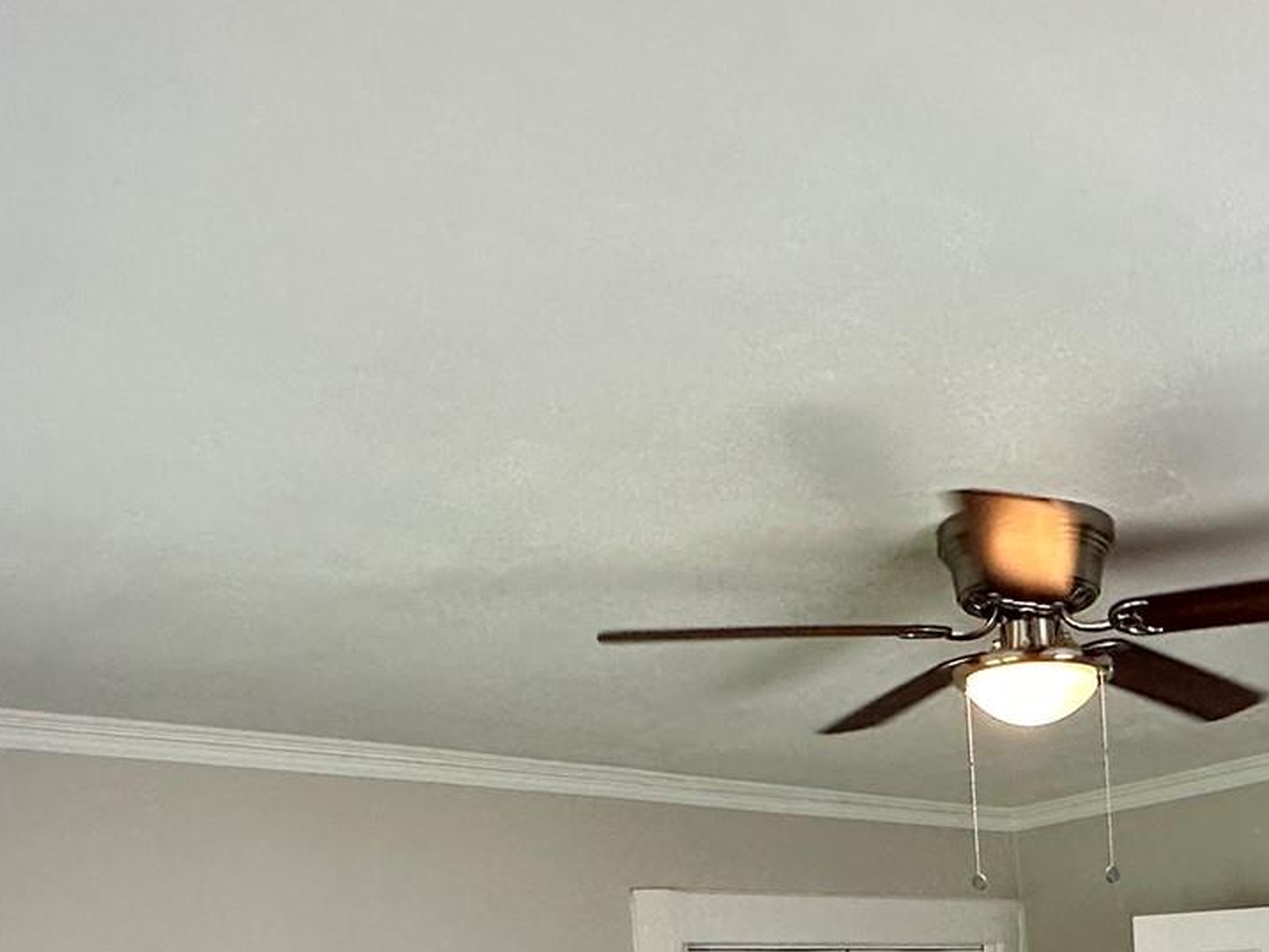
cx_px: 1035
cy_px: 1095
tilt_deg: -2.2
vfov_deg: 31.2
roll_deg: +3.2
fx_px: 1467
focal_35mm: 40
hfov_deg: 44.3
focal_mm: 2.22
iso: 160
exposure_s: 1/99
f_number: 2.2
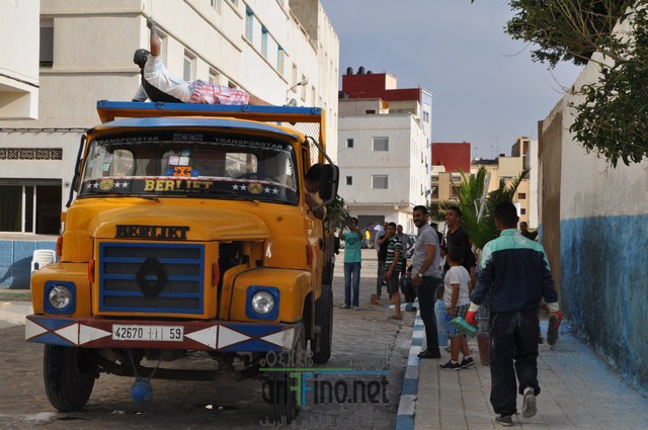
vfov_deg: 23.7
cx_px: 324
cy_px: 215
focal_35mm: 57
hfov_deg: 35.1
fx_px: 1025
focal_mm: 38
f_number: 14
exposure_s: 1/200
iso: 200
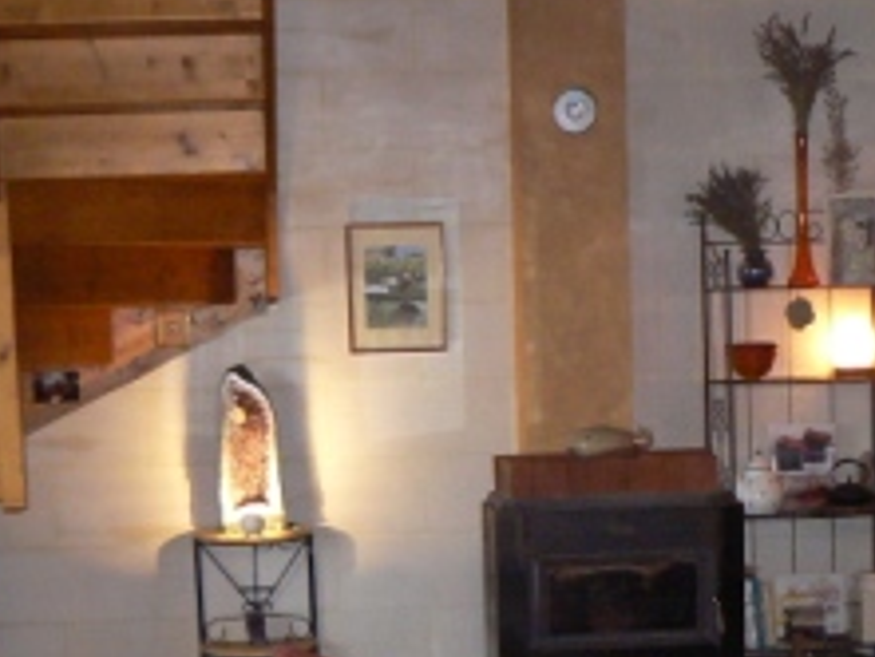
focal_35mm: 73
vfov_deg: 19.9
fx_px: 1846
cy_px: 546
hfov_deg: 26.6
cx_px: 523
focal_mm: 6
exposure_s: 1/20
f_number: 2.8
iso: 400
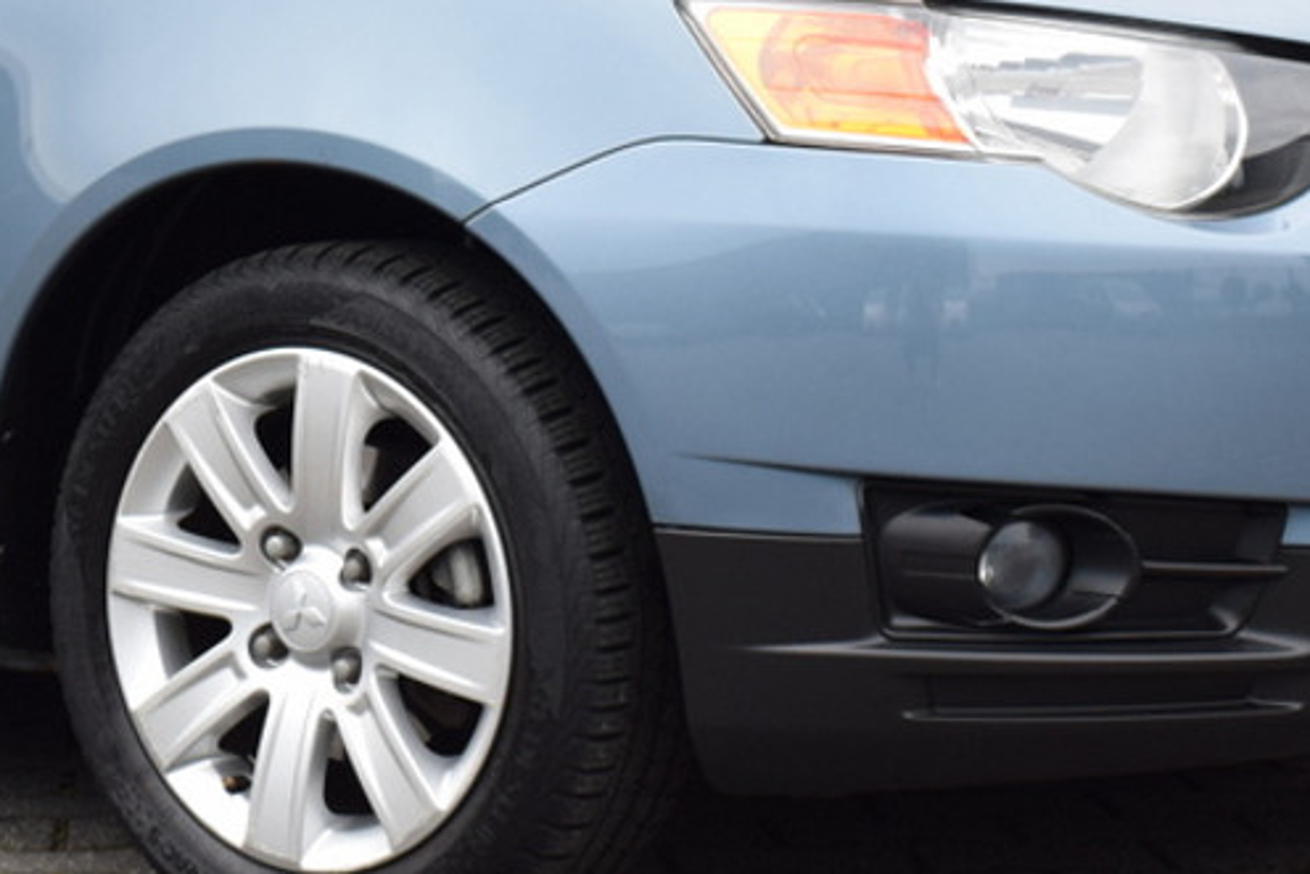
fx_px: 4622
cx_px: 148
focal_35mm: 127
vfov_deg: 10.6
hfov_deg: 15.9
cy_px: -147
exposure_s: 1/250
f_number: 8
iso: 400
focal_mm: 30
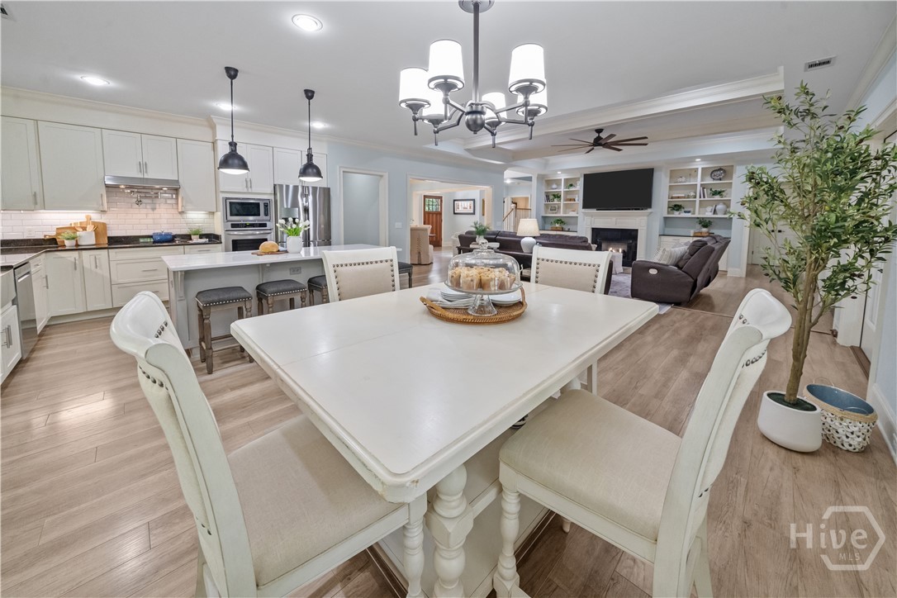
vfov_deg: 90.0
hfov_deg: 112.6
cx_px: 448
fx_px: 299
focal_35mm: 12
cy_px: 299
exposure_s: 1/30
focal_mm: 12
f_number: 10
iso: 4000
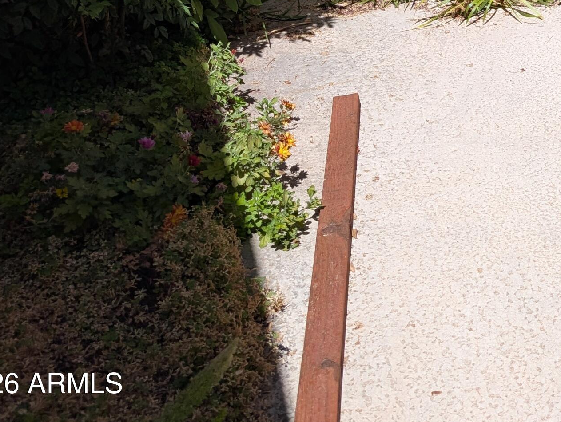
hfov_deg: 30.2
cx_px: 621
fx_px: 925
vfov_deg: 23.7
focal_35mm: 57
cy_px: -72
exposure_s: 1/1134
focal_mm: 6.9
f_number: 1.68
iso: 24
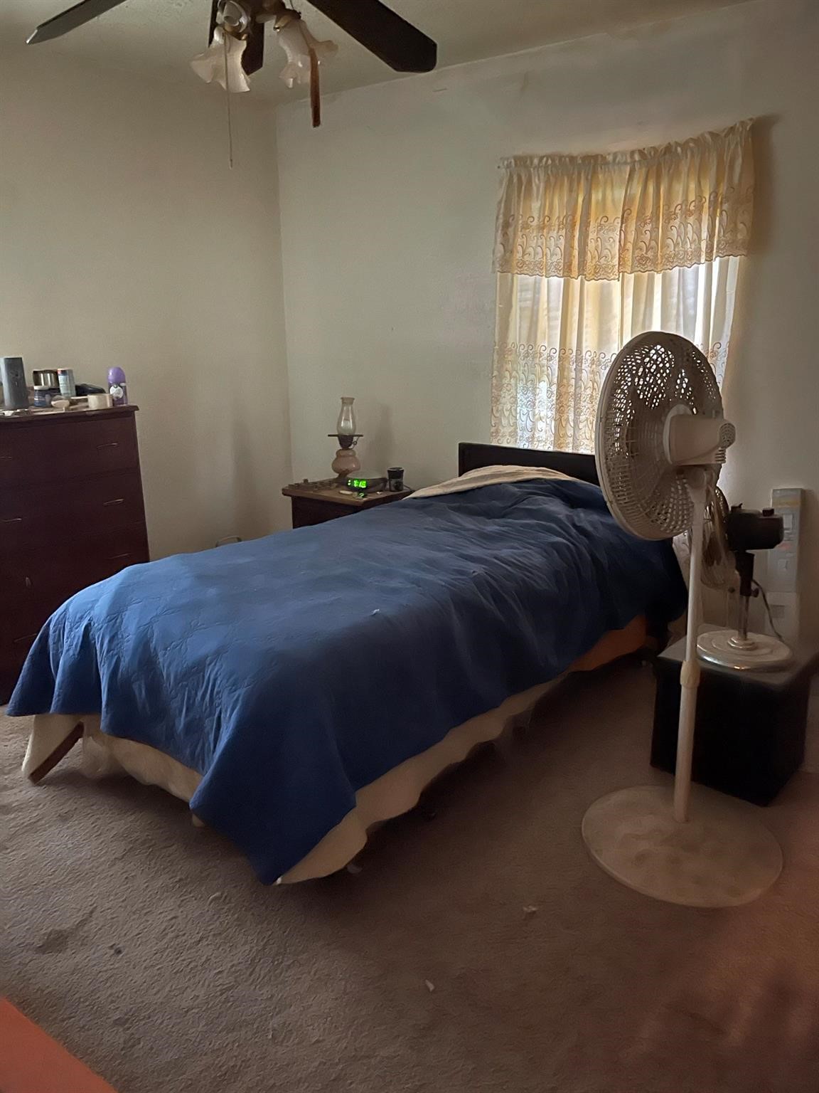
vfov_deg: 67.3
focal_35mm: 26
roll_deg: -1.1
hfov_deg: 53.1
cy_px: 546
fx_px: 820
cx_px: 410
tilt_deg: -14.2
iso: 1250
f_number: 1.6
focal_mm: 5.1
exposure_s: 1/15
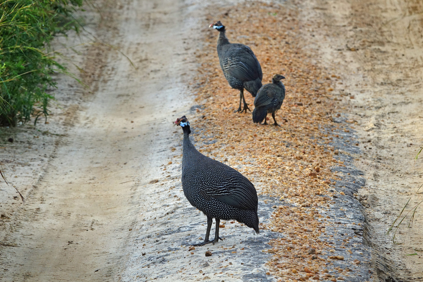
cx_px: 212
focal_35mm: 351
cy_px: 141
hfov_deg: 5.9
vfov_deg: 3.9
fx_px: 4124
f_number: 4
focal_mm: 128.59
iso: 100
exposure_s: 1/250
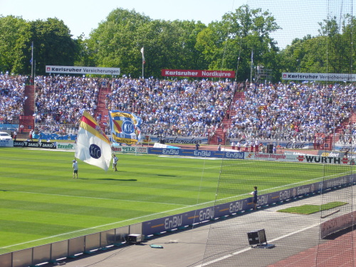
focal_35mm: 105
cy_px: 134
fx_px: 1080
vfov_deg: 14.1
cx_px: 178
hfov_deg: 18.7
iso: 80
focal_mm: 17.4
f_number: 5
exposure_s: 1/200
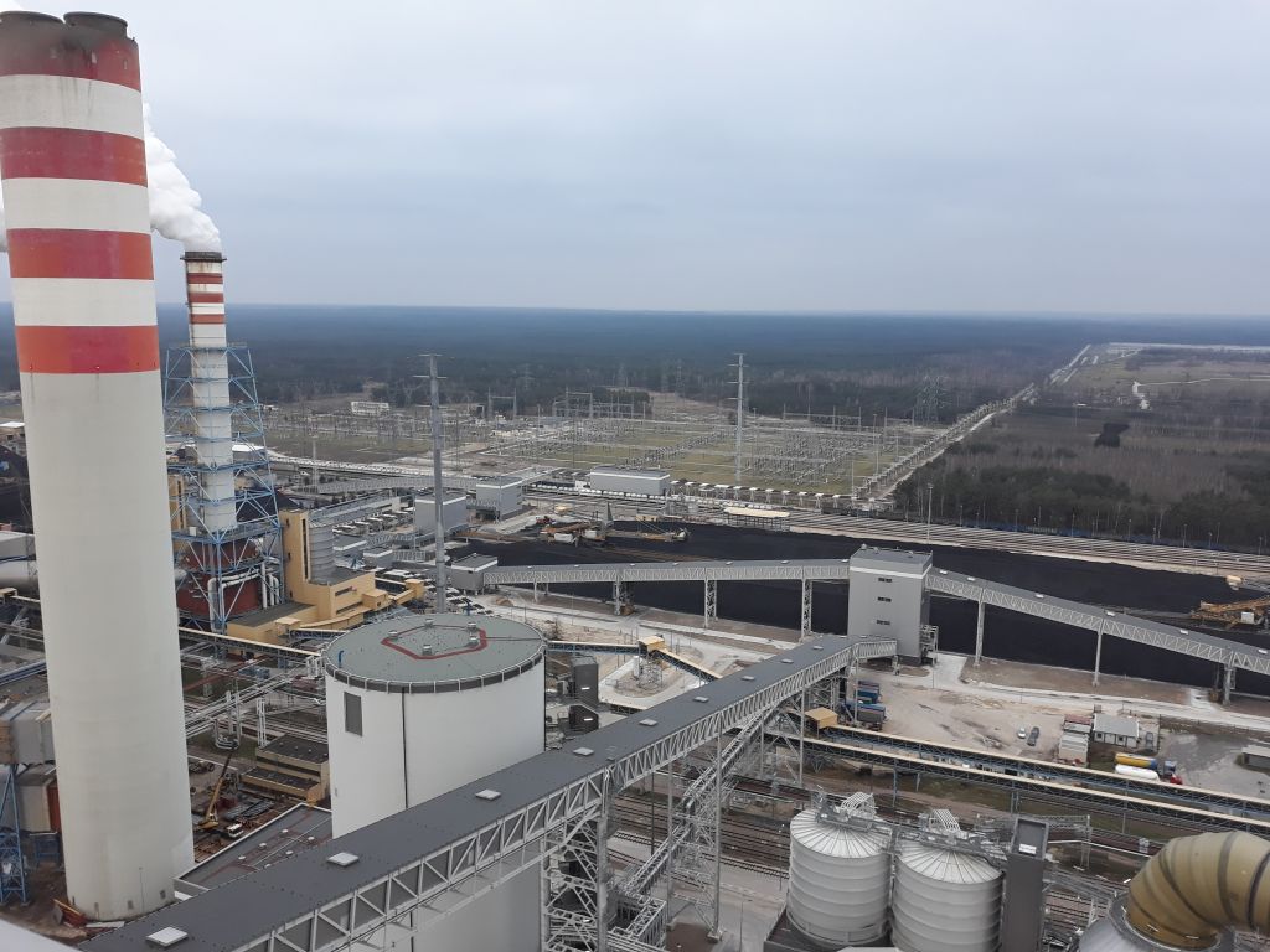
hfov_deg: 65.3
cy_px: 476
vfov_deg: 51.4
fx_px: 991
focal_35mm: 27
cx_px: 635
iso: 64
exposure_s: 1/120
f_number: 1.7
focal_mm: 3.71
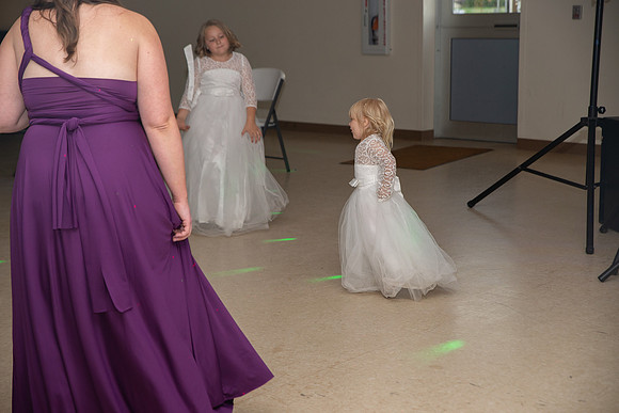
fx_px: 1118
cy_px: 206
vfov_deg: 20.9
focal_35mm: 65
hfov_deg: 31.0
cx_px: 310
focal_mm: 65
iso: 800
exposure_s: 1/125
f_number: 3.5
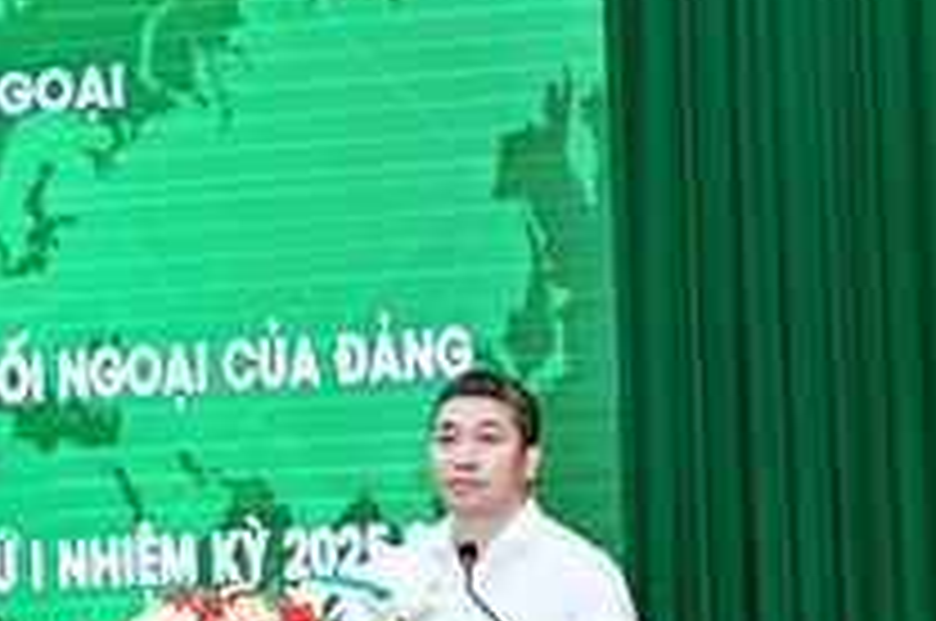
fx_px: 4257
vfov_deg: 8.3
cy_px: 572
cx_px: -216
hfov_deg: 12.2
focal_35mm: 164
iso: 1000
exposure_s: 1/200
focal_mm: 62
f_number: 3.2
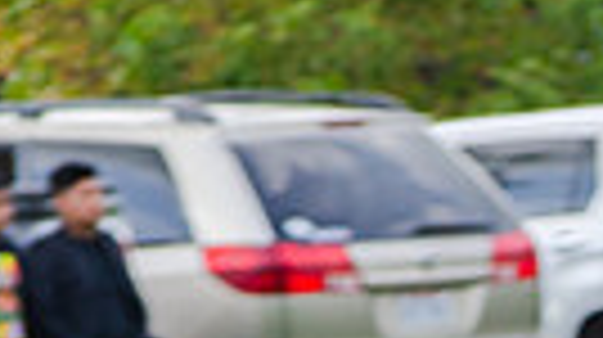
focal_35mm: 664
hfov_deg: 3.2
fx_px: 10604
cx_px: 1098
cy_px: 838
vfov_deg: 1.8
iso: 200
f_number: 7.1
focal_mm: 98
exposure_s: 1/200
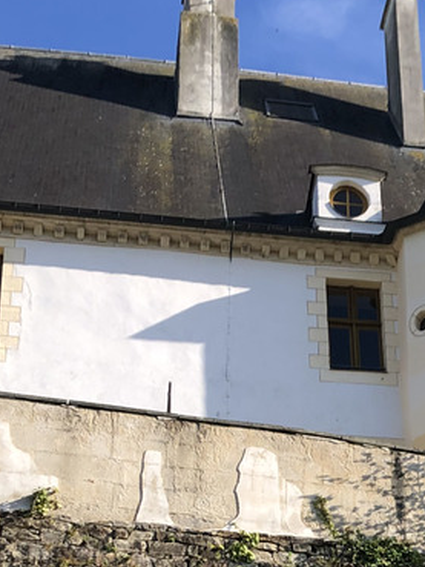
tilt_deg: +24.9
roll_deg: +3.5
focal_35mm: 91
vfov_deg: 20.5
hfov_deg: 15.9
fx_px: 1489
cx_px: 430
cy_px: 628
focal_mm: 4
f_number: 1.8
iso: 20
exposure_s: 1/952
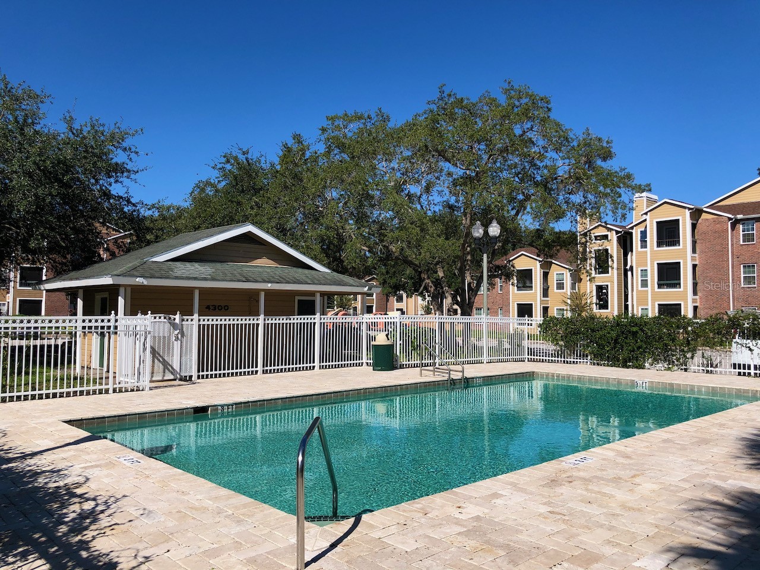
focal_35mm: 28
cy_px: 285
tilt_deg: +2.9
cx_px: 380
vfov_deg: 49.7
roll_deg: -0.6
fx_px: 615
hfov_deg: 63.4
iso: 20
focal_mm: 4
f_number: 1.8
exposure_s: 1/2703
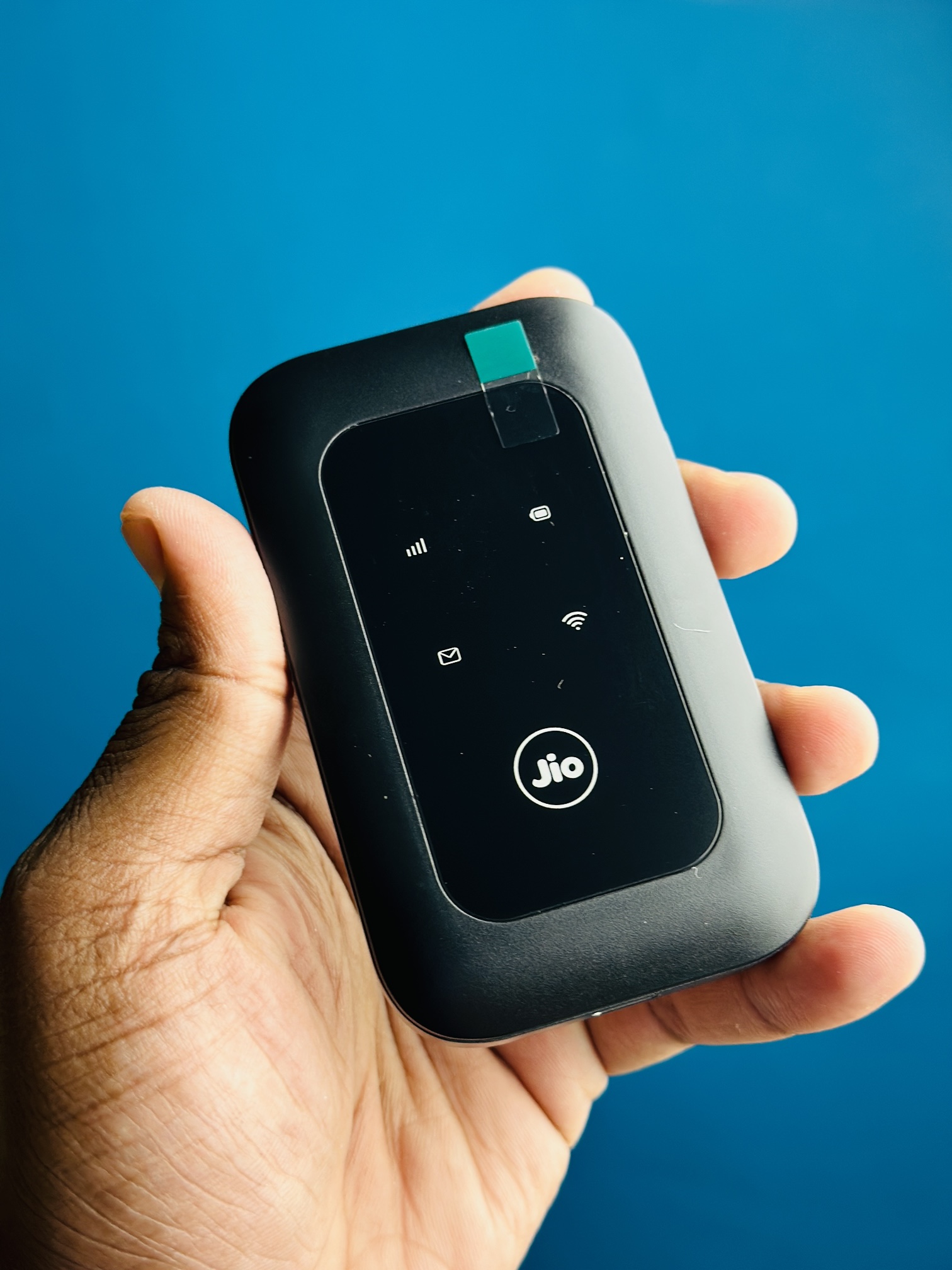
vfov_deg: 39.7
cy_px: 635
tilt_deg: -30.0
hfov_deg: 30.3
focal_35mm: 48
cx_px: 476
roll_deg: -0.7
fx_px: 1760
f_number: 1.78
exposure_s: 1/50
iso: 125
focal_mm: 6.86
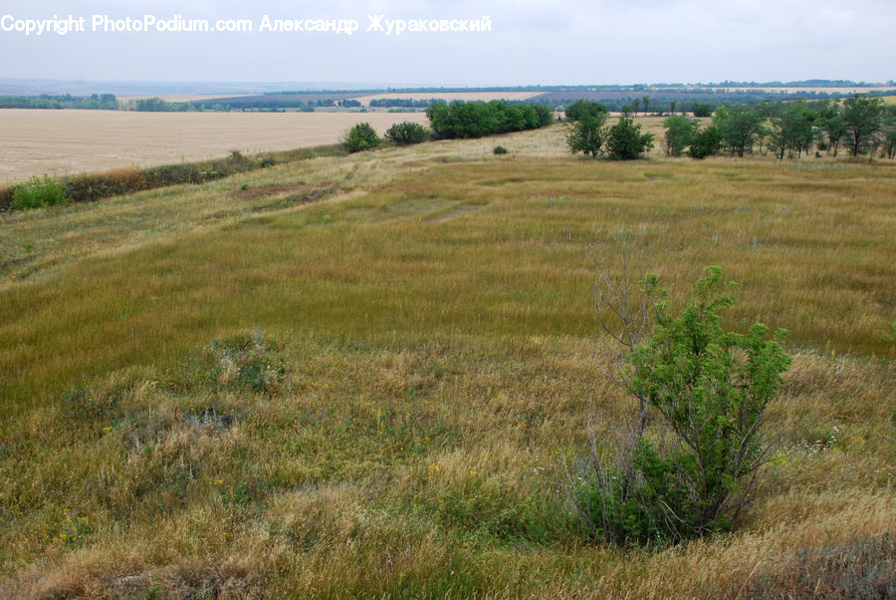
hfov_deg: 57.2
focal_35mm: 33
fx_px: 822
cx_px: 448
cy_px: 300
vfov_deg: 40.1
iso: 1250
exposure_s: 1/800
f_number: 13
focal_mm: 22
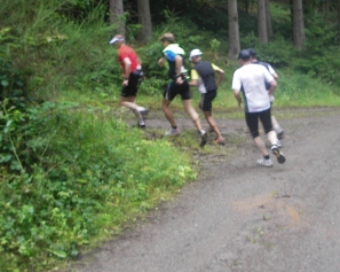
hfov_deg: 37.3
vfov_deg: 30.2
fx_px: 503
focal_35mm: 50
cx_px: 189
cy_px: 115
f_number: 3.3
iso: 50
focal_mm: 6.3
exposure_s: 1/30
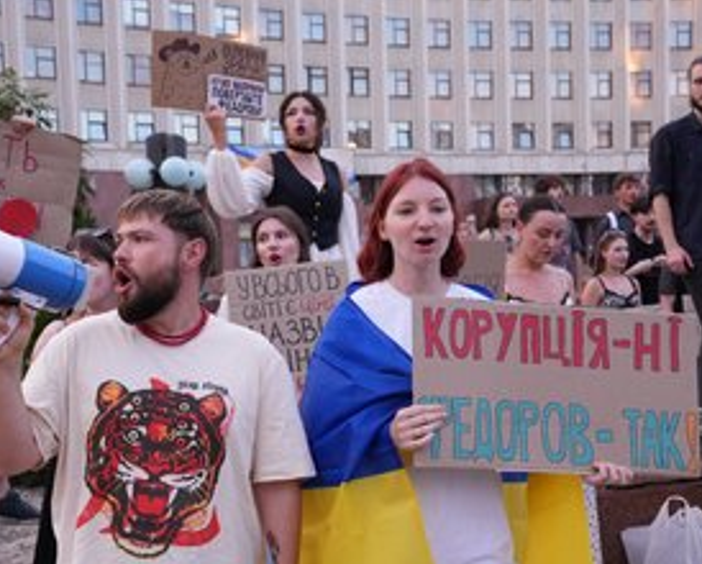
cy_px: 340
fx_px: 1082
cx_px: 302
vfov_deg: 29.1
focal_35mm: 52
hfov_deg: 35.9
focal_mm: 38
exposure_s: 1/100
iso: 640
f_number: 6.3
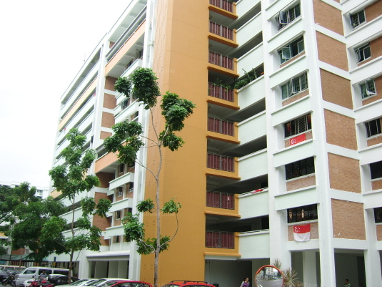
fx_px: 397
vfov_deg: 39.6
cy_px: 143
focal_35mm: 36
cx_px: 187
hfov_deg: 51.4
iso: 50
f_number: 2.8
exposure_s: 1/385
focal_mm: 5.95
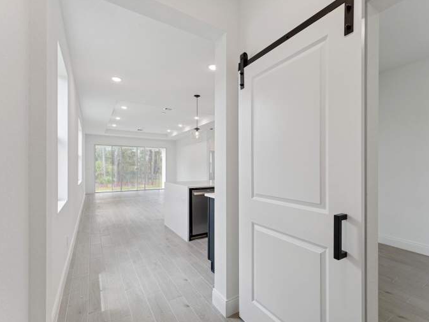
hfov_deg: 94.5
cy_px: 168
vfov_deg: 78.1
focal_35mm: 16
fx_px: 198
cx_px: 222
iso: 160
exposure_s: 1/6
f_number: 8
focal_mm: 14
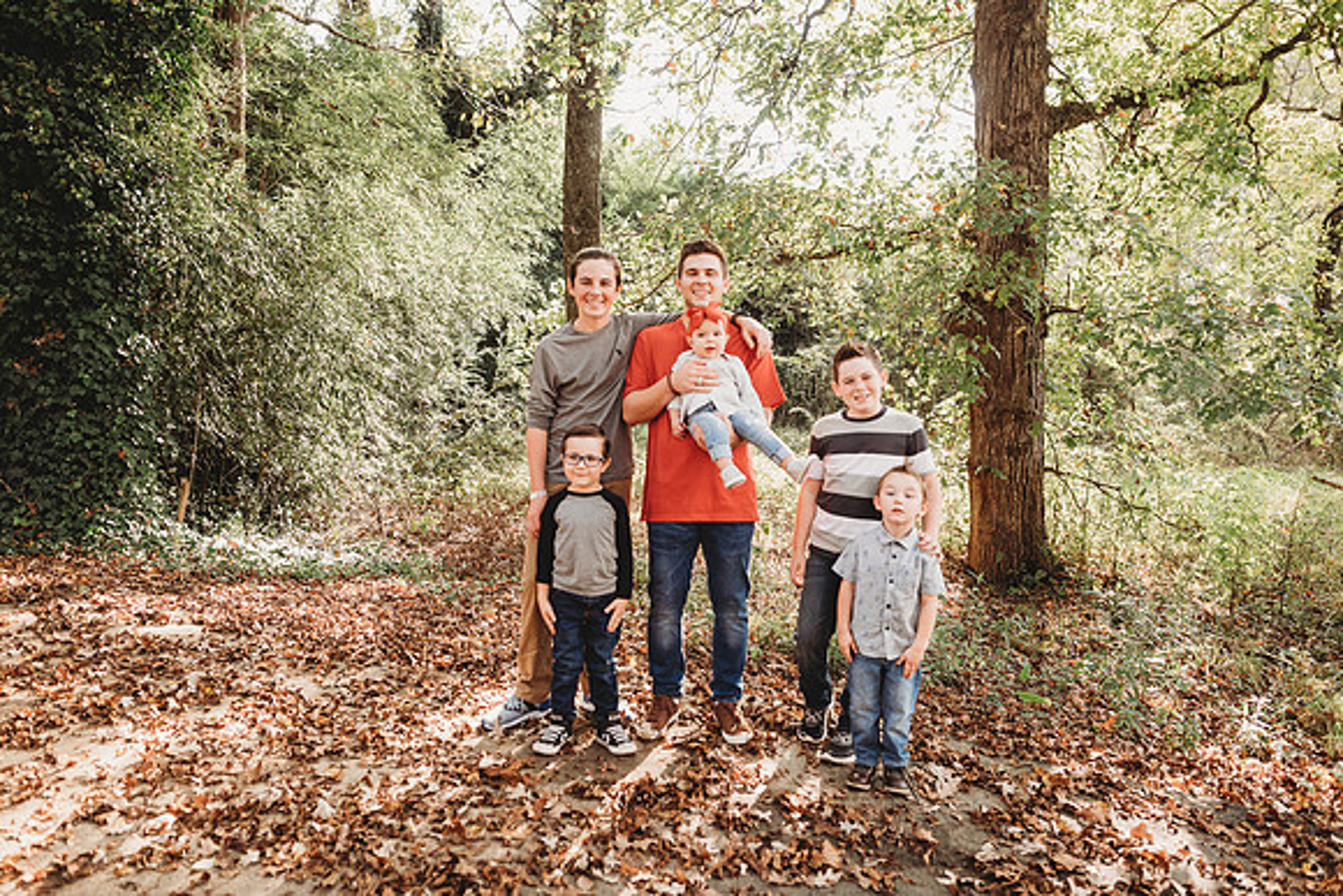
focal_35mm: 24
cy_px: 448
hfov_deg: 73.7
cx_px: 672
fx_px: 896
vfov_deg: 53.2
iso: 500
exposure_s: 1/250
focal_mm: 24
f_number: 3.2
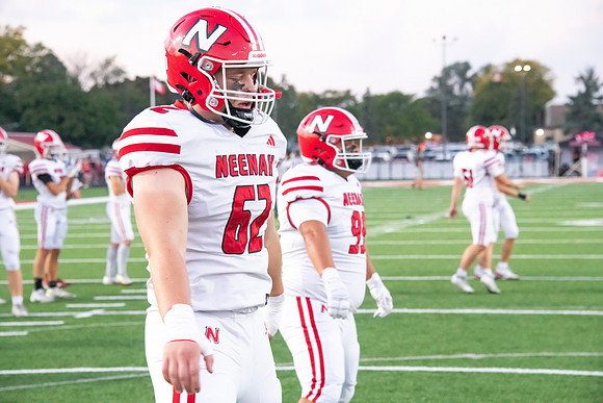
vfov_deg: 12.2
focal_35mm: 112
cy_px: 202
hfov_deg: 18.3
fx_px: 1876
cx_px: 302
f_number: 7.1
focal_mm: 112
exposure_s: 1/500
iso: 10000
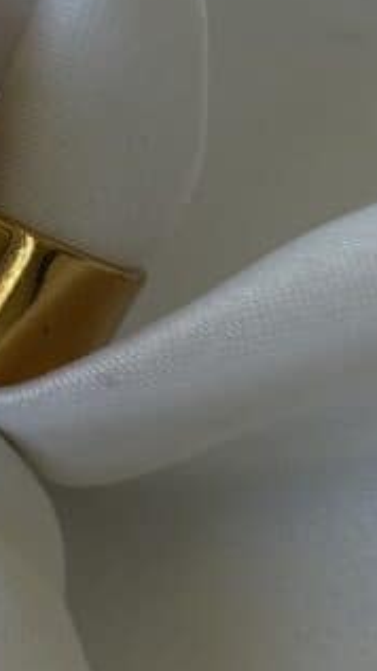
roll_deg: -1.0
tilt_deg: -44.2
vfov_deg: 11.7
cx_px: -64
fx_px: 3257
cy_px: 135
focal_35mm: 183
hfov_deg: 6.6
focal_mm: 5.96
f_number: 1.6
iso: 32
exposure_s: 1/121
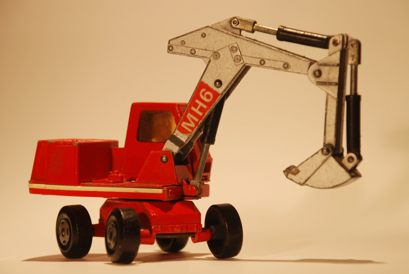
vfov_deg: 9.2
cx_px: 204
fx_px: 1706
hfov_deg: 13.7
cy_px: 137
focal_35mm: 150
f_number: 5.6
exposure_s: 1/60
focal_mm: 100
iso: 400
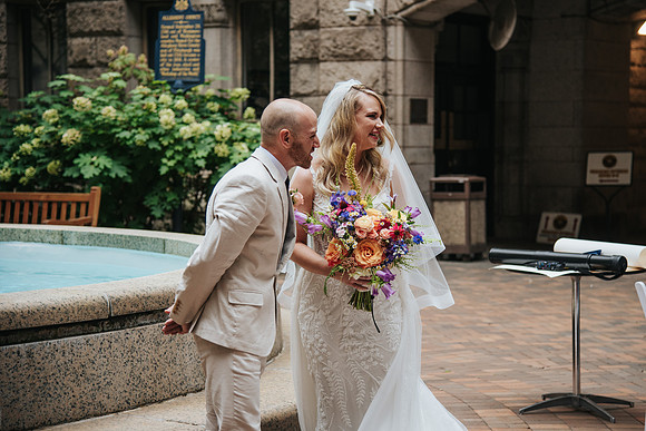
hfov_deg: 24.2
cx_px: 359
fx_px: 1506
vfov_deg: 16.3
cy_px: 191
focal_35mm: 84
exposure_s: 1/500
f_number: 4
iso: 450
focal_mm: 75
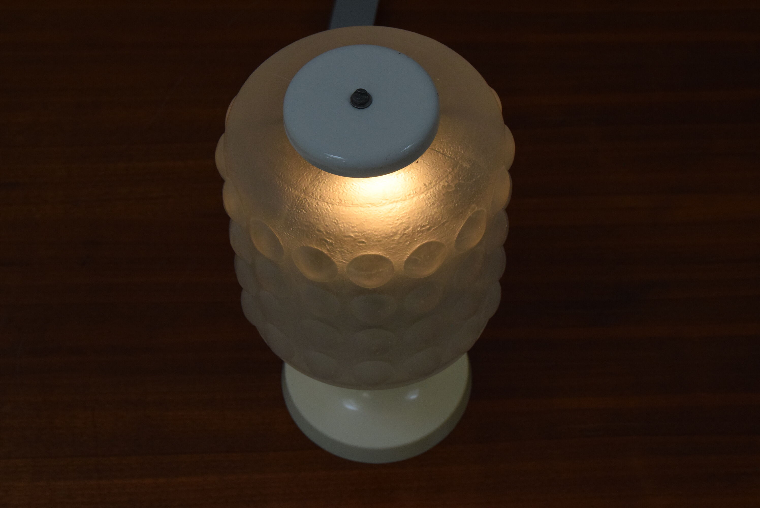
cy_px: 254
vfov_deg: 19.0
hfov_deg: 28.1
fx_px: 1521
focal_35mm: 72
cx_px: 380
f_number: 11
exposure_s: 1/500
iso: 1600
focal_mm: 48
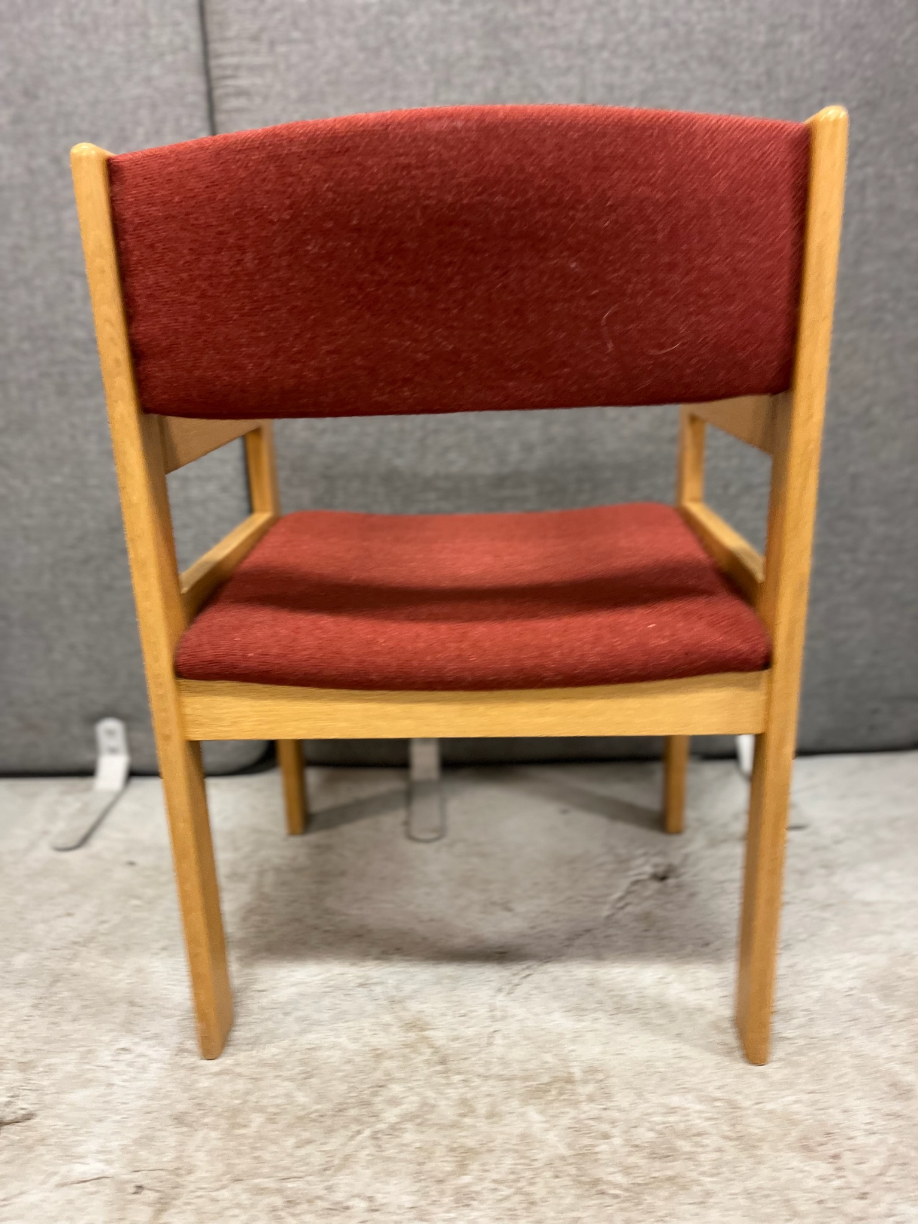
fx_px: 919
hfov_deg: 53.1
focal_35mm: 26
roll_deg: +3.1
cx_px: 459
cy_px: 612
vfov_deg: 67.3
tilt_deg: -16.2
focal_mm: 5.1
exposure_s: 1/50
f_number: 1.6
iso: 250
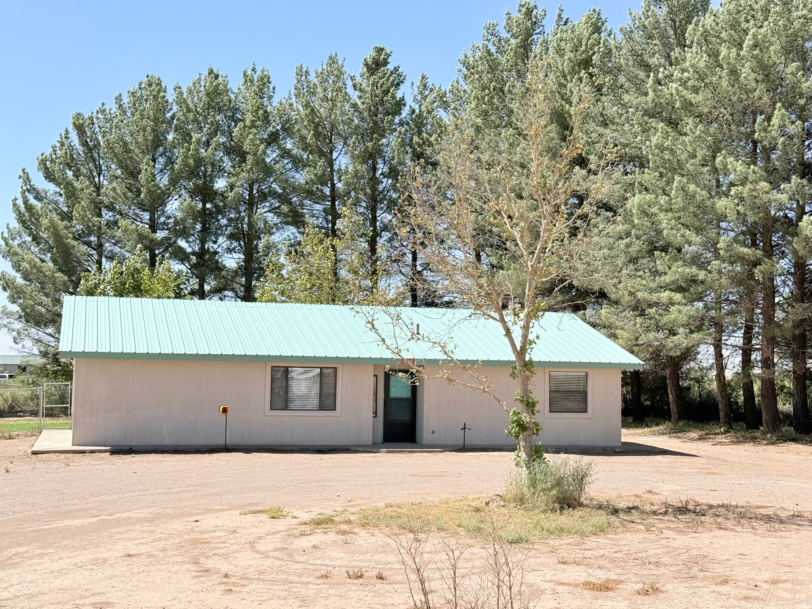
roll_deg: -0.8
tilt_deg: +4.2
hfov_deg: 39.7
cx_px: 406
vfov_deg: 30.3
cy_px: 304
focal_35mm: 48
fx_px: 1126
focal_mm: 6.76
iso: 80
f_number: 1.78
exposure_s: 1/5208
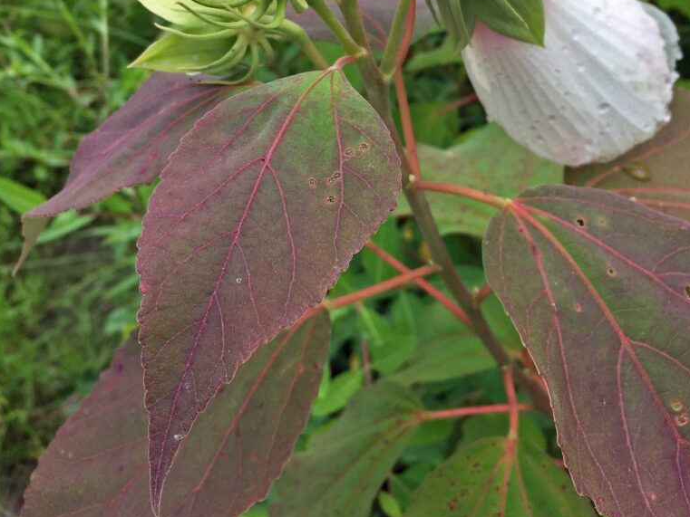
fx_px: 778
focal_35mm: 39
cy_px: 130
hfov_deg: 47.9
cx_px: 345
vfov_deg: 36.0
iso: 32
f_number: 2.2
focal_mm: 4.15
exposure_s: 1/501
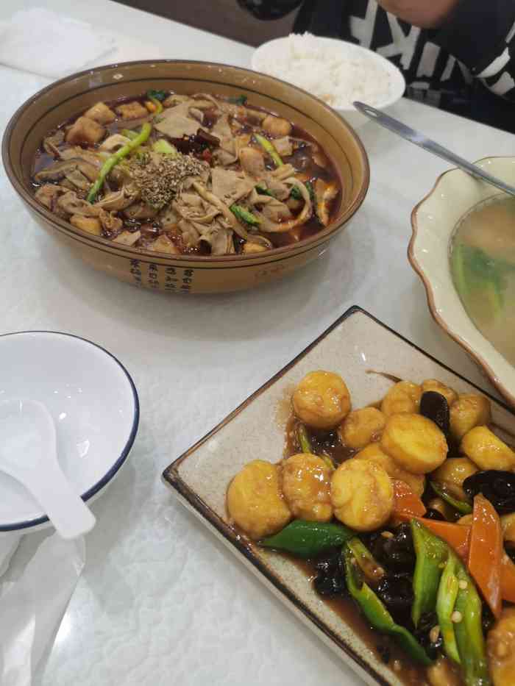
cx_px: 258
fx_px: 535
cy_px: 343
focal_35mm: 27
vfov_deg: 65.3
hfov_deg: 51.4
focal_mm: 5.58
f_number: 1.8
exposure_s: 1/100
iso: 125
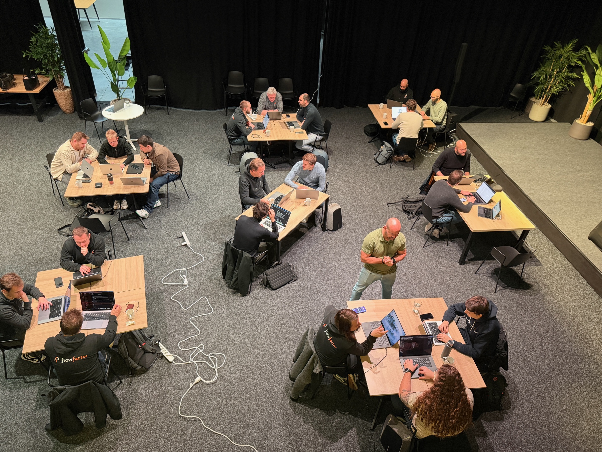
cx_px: 301
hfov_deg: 71.6
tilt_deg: -38.3
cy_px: 226
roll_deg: -4.5
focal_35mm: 24
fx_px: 417
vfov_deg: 56.8
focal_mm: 6.76
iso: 500
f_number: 1.78
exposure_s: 1/50
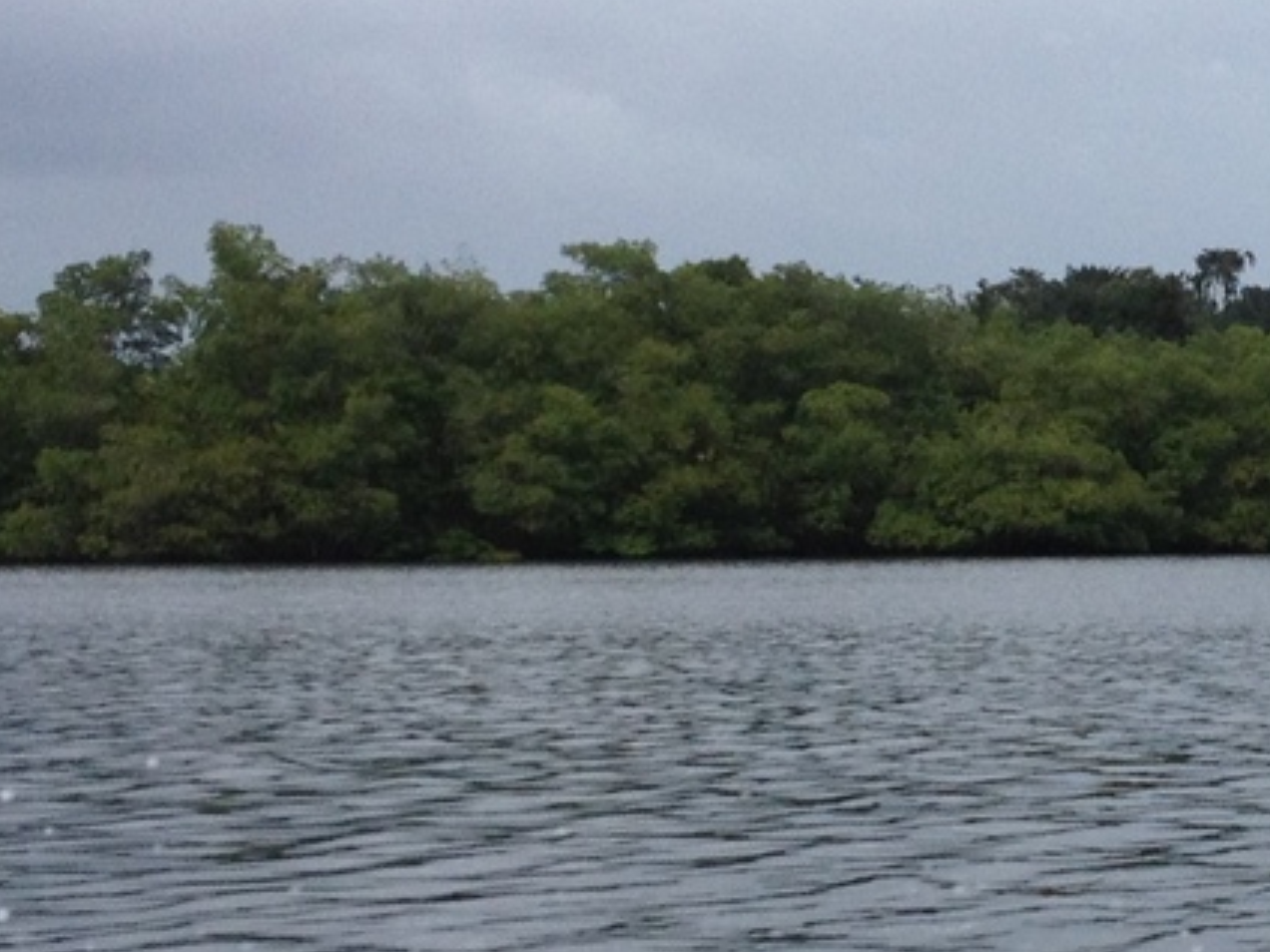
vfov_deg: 11.2
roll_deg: +1.4
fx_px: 4843
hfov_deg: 14.6
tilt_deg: -2.9
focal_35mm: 132
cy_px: 509
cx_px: 1360
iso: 50
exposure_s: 1/2208
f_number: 2.4
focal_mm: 4.28
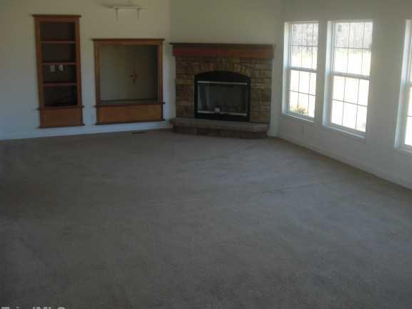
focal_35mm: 40
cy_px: 149
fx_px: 476
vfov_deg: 36.0
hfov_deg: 46.8
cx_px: 217
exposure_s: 1/60
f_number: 2.8
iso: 100
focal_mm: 6.3
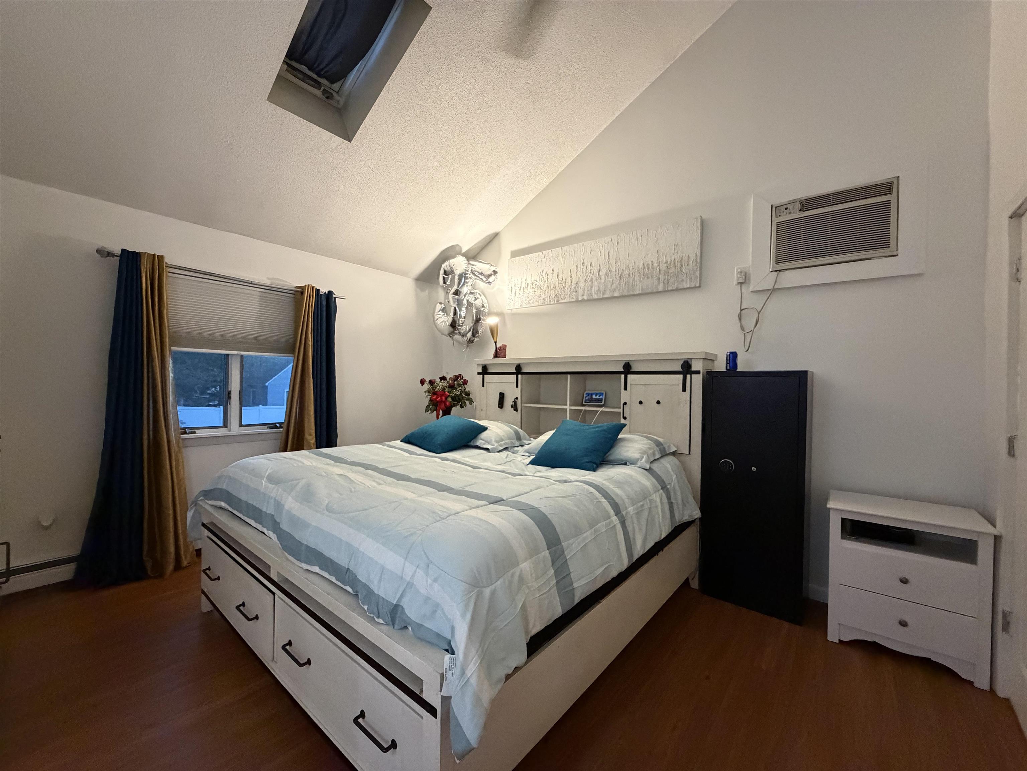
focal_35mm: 14
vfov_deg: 85.7
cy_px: 386
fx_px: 415
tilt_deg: -0.3
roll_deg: -0.5
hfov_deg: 102.1
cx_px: 514
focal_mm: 2.22
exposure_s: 1/60
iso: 800
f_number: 2.2
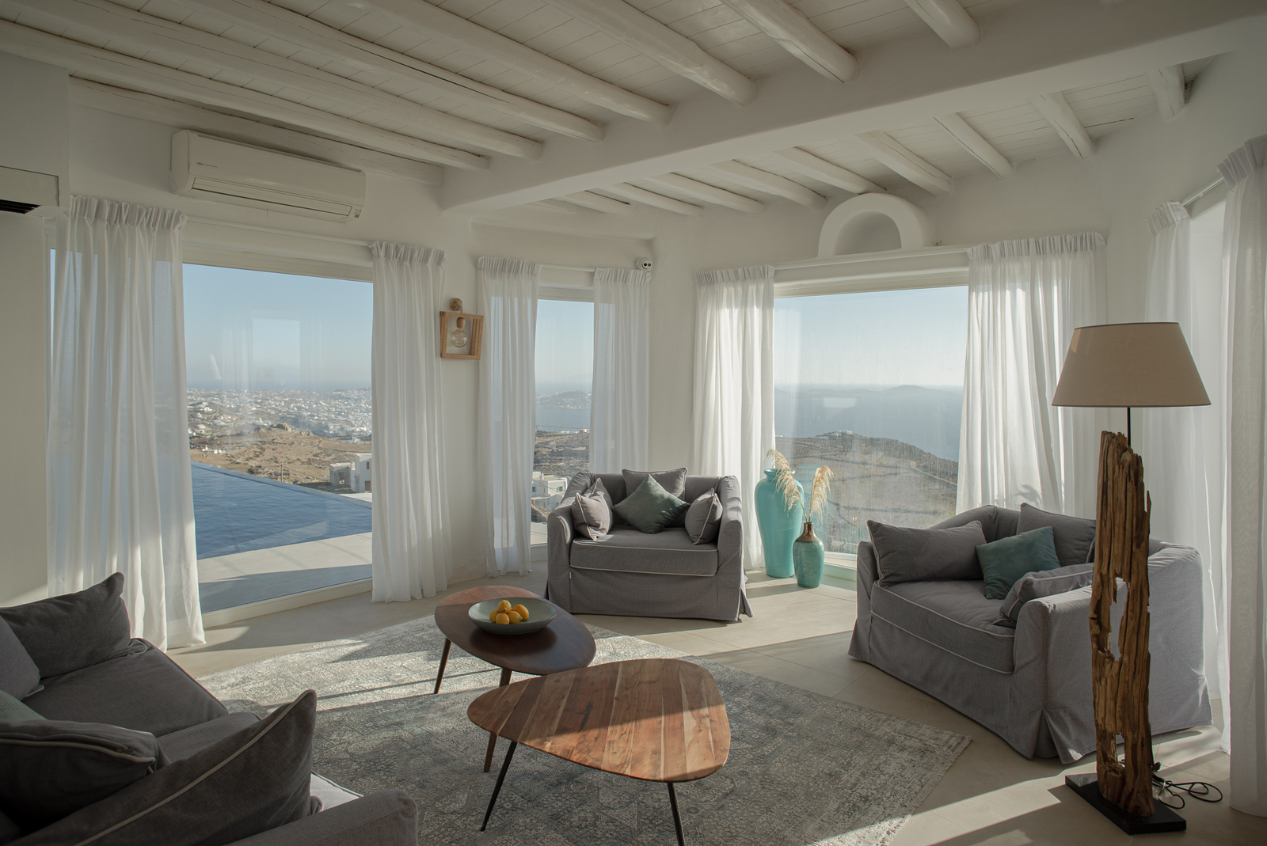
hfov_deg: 83.9
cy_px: 423
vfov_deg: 62.0
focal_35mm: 20
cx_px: 634
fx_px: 704
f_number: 5.6
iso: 100
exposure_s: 1/320
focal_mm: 20
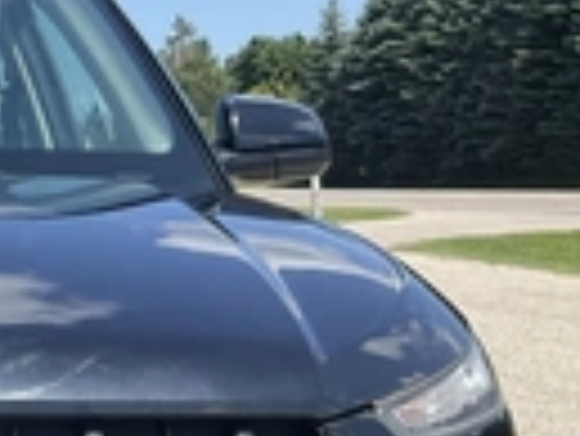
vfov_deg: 15.9
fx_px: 1509
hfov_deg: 19.4
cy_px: 490
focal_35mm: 90
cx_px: -252
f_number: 1.8
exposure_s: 1/1015
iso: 25
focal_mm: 3
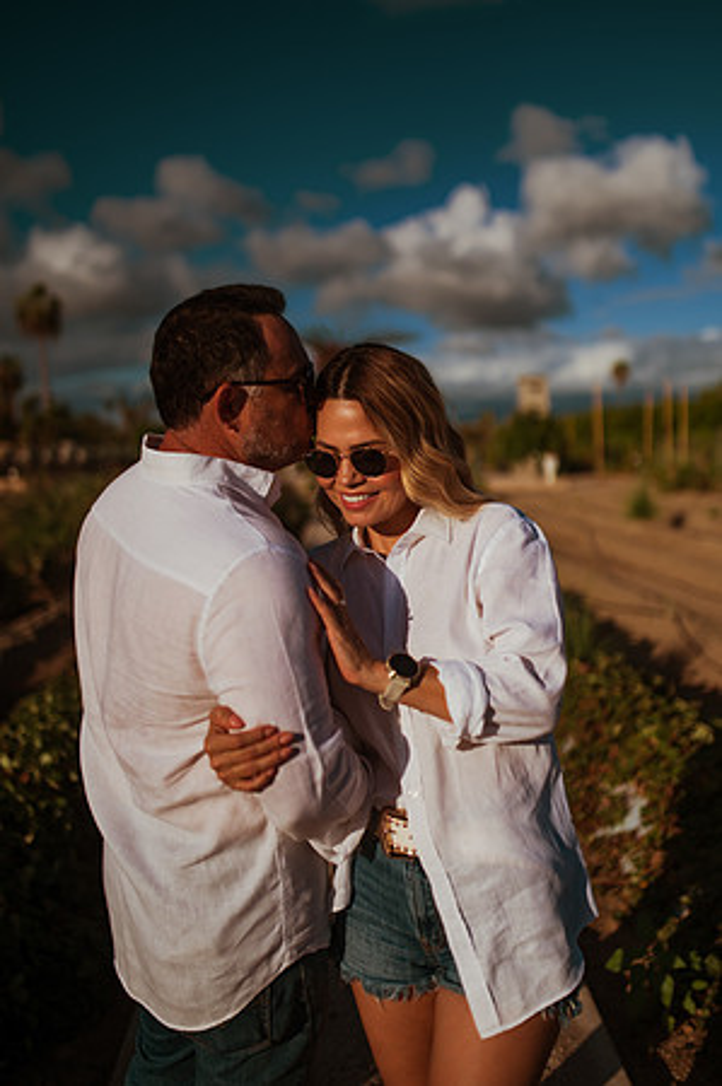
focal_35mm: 35
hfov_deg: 37.8
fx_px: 1055
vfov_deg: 54.5
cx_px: 361
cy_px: 543
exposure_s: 1/8000
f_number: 1.6
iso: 50
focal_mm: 35
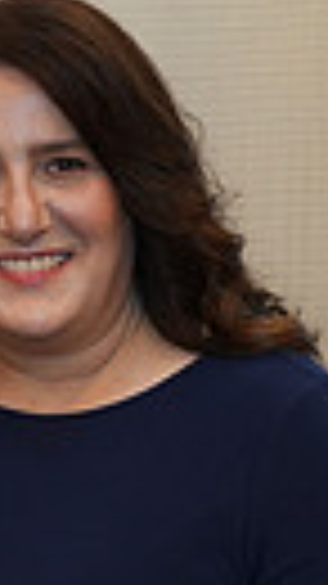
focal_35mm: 159
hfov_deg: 7.3
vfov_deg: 13.5
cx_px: -386
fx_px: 2462
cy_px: 416
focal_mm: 34
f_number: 4
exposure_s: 1/80
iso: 640
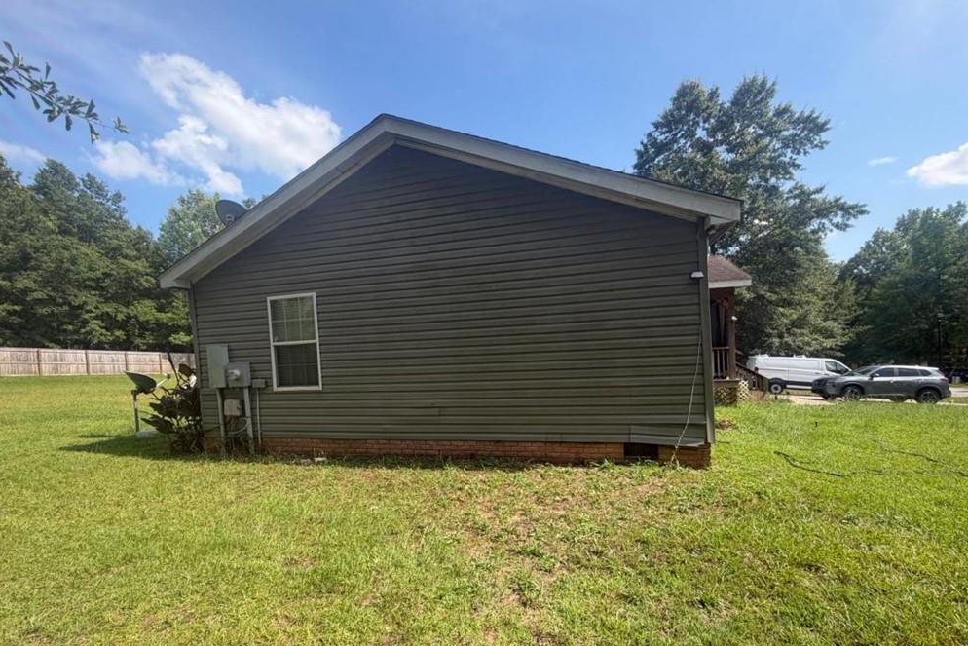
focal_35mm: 15
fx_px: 403
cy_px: 361
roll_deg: +2.8
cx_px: 494
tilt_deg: +0.3
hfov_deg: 100.4
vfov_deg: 77.0
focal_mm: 2.22
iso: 40
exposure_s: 1/590
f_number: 2.2
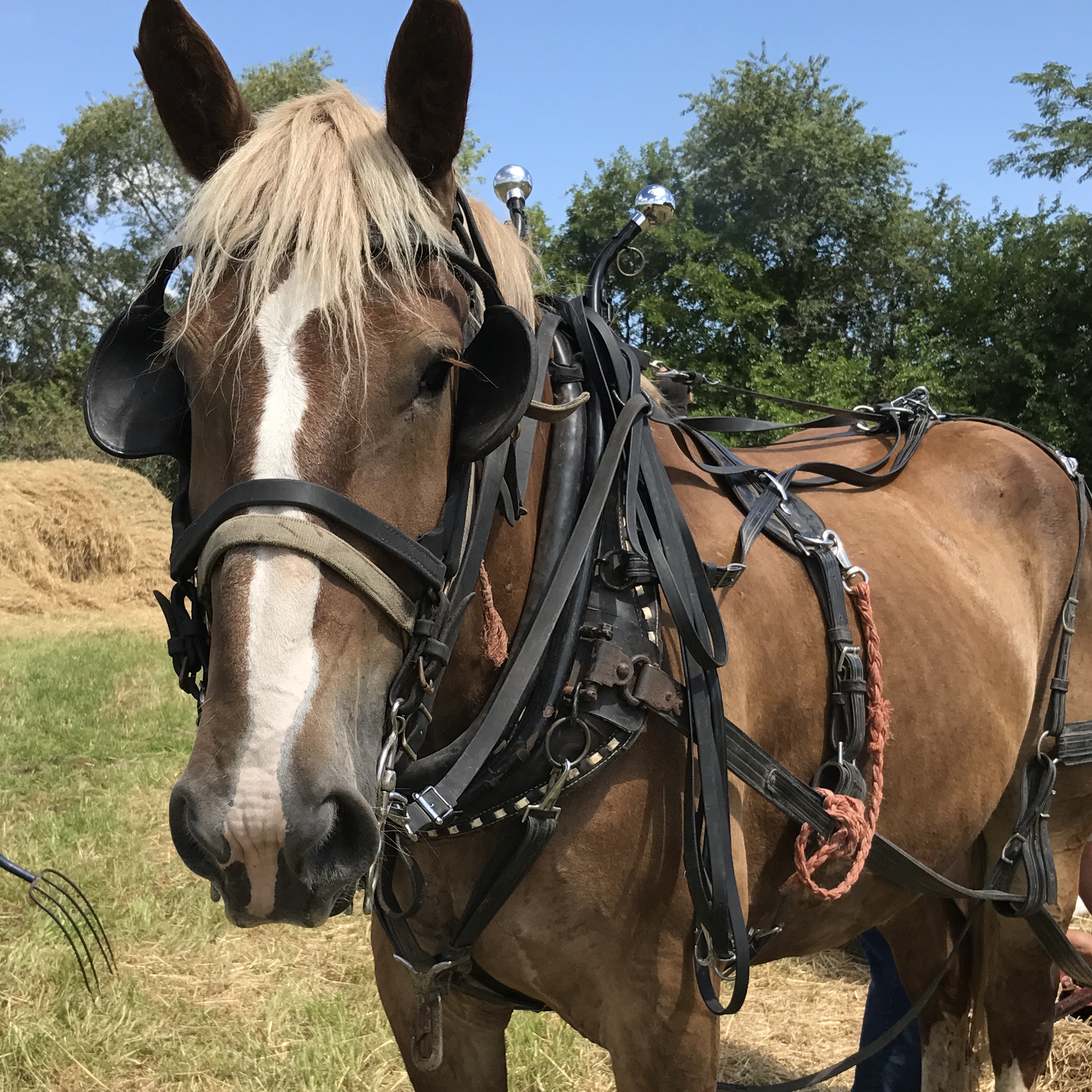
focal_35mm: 49
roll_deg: +0.2
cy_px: 678
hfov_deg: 34.6
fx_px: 1749
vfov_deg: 34.5
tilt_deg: -2.6
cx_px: 462
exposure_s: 1/1212
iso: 20
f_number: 1.8
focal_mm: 3.99
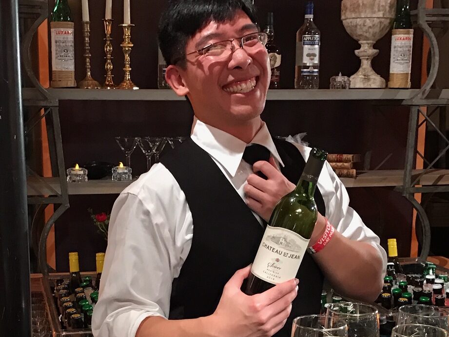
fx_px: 363
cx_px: 224
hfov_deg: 63.5
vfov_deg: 49.7
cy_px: 168
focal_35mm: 28
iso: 100
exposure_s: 1/9
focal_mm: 3.99
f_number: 1.8
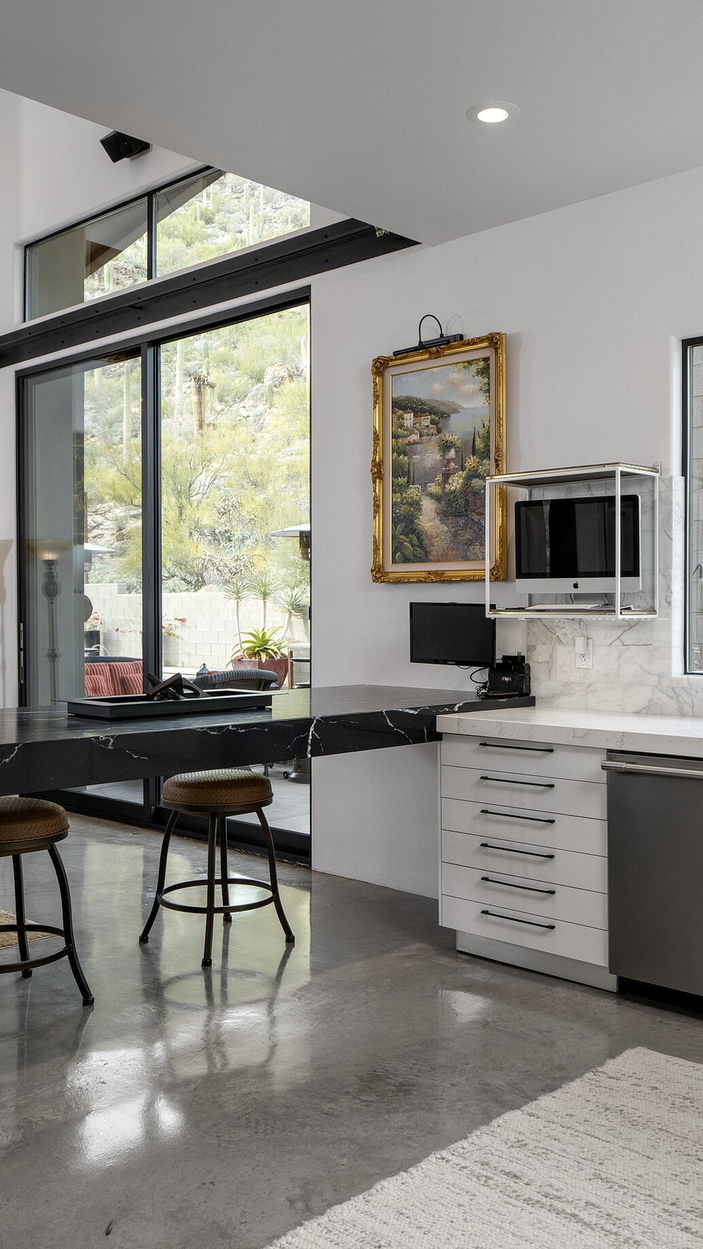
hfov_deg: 36.6
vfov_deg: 61.0
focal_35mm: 32
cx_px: 387
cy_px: 631
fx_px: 1061
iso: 200
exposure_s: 1/20
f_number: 7.1
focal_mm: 20
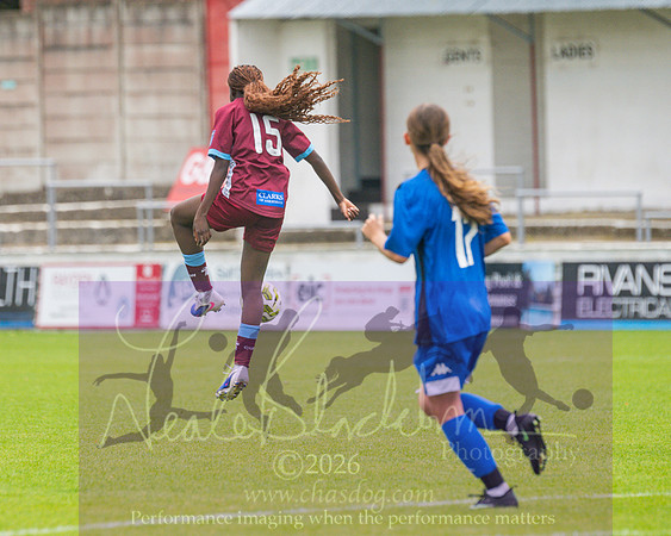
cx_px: 243
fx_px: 9575
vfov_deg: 3.2
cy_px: 255
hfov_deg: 4.0
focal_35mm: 482
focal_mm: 300
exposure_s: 1/1000
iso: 560
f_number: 4
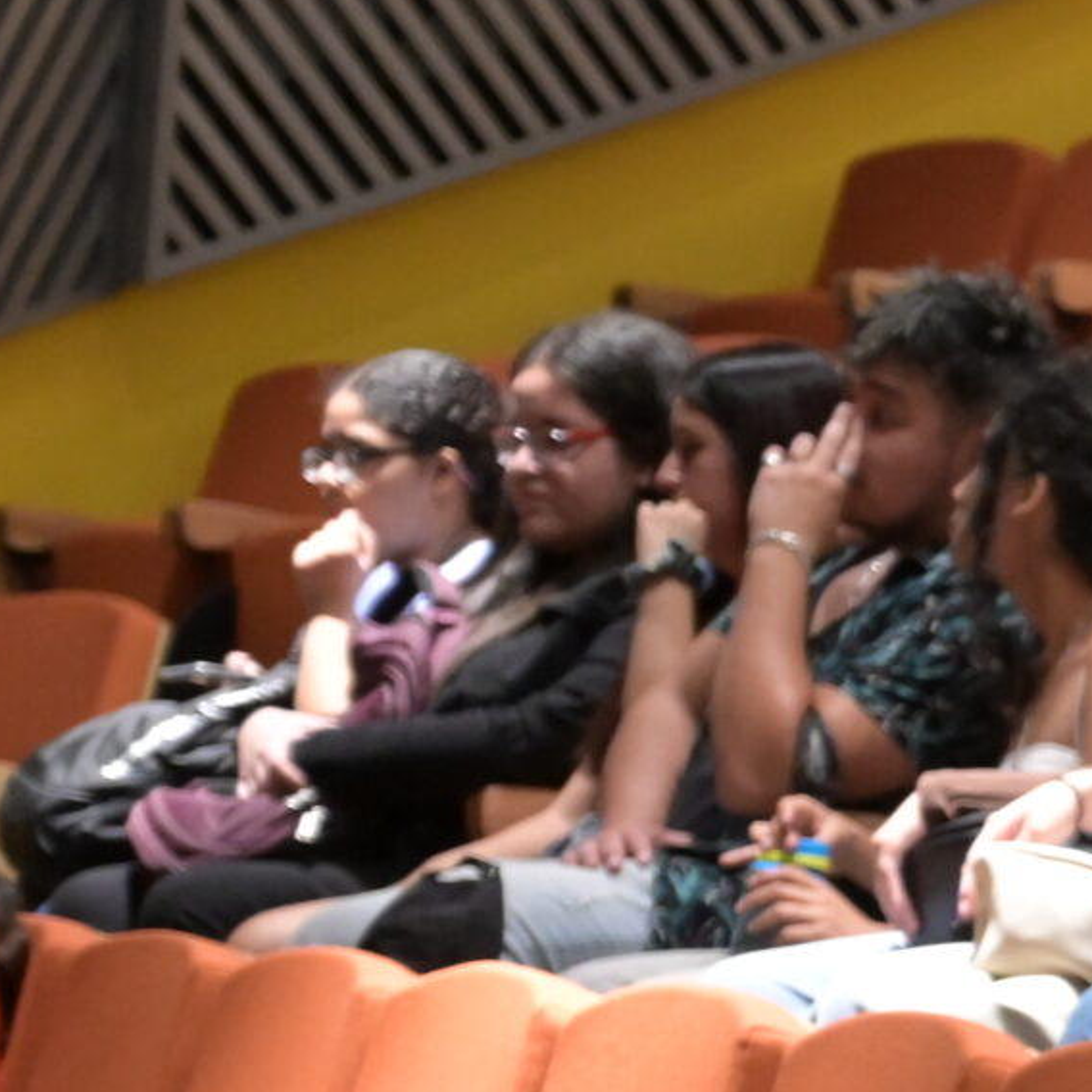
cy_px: 1149
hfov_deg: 7.0
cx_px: 2099
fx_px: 8601
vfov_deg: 7.2
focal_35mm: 241
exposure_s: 1/100
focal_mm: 63
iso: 7200
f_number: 4
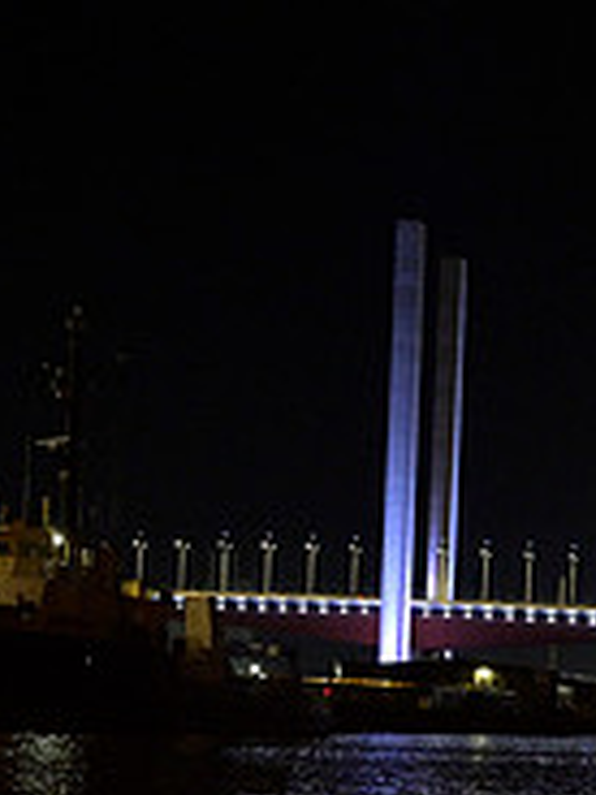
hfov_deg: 15.2
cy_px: 750
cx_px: 851
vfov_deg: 21.0
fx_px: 2089
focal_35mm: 91
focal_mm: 30
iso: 3200
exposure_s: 1/50
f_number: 4
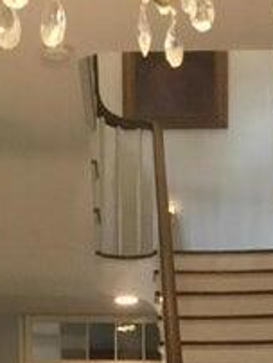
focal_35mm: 98
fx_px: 1028
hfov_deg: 15.1
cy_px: 530
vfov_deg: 18.0
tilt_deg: -3.2
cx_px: 126
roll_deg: +0.4
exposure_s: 1/30
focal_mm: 3.3
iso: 200
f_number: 2.4
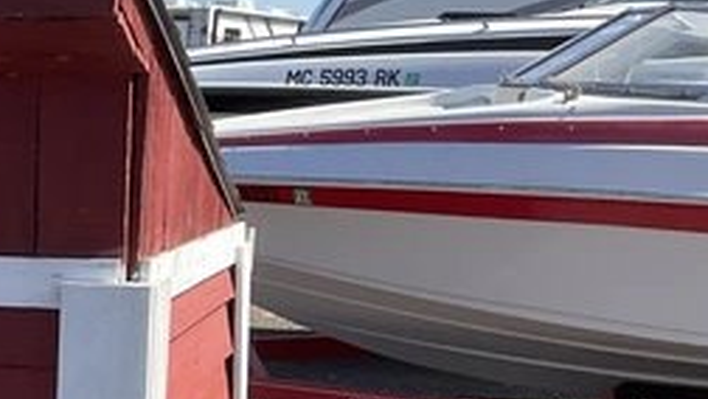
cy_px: 504
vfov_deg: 12.5
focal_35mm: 94
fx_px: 1765
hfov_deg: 21.0
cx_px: -160
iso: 25
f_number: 1.8
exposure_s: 1/1055
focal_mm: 3
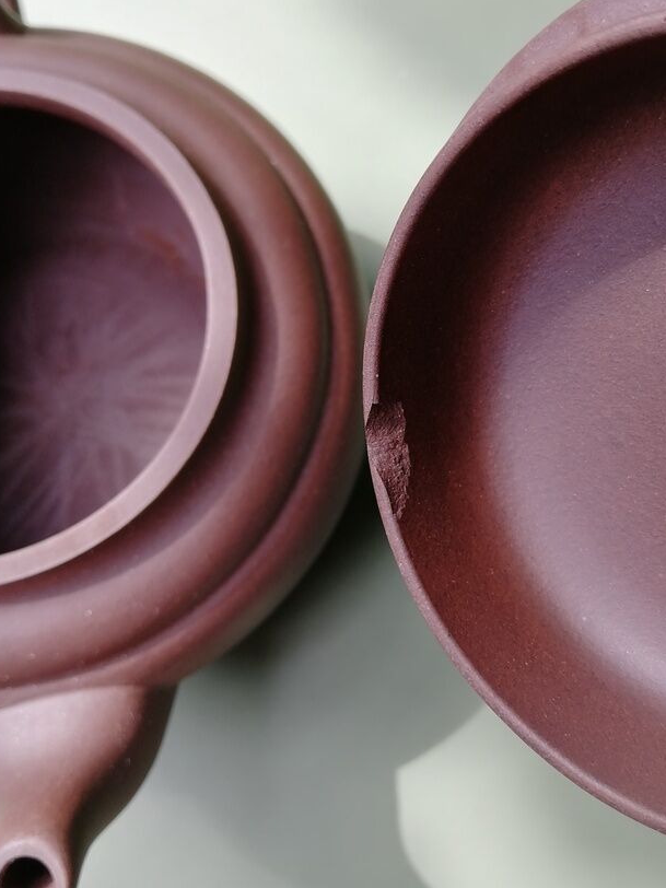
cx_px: 376
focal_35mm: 33
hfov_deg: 42.9
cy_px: 434
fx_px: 847
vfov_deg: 55.3
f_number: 2.2
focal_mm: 3.95
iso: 50
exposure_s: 1/109
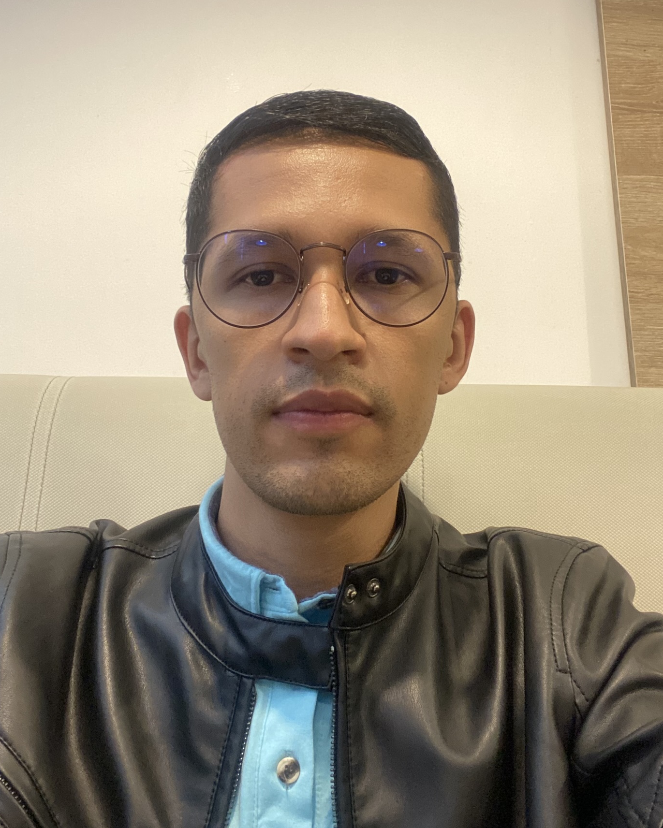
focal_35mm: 35
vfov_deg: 51.4
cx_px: 343
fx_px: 858
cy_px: 363
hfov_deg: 42.2
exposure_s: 1/30
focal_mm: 2.71
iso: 400
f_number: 2.2
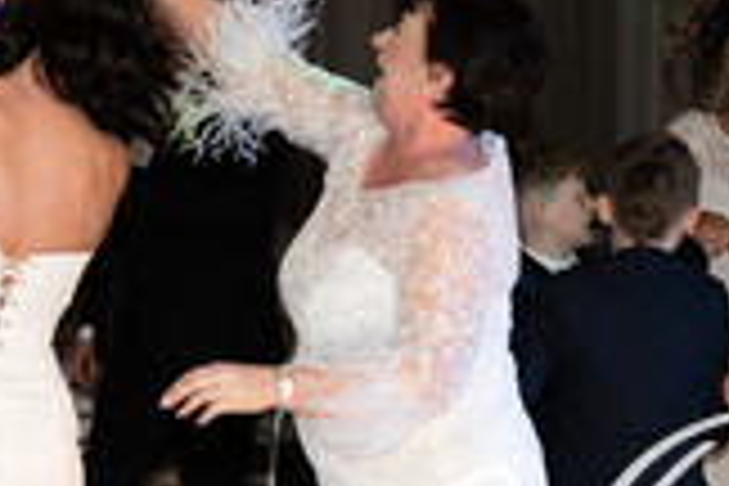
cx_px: 95
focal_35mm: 297
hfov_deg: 6.9
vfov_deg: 4.6
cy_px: 346
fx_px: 6014
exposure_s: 1/250
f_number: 2.8
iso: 640
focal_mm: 100
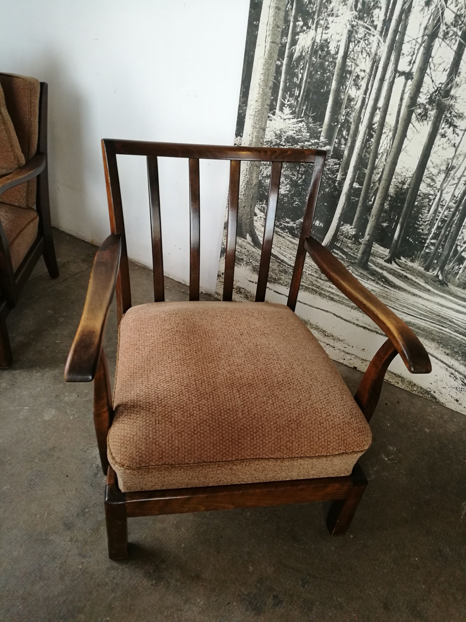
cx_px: 233
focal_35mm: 27
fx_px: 485
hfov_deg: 51.4
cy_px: 311
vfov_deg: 65.3
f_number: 2.2
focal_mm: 4.5
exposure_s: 1/33.3
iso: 200
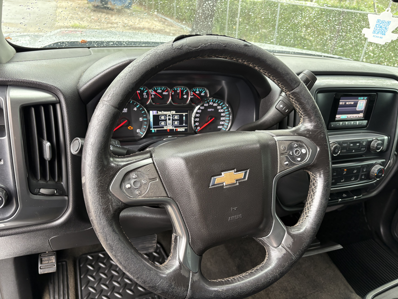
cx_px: 199
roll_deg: -8.6
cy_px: 150
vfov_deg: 53.1
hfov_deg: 67.3
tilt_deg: -26.9
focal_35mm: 26
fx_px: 299
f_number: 1.6
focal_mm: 5.96
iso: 125
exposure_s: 1/74
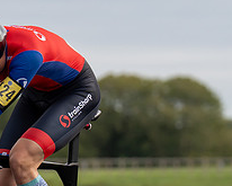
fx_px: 4245
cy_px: 187
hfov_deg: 3.1
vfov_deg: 2.5
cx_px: 3
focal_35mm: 618
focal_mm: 133
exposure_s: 1/1000
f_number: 3.5
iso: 125
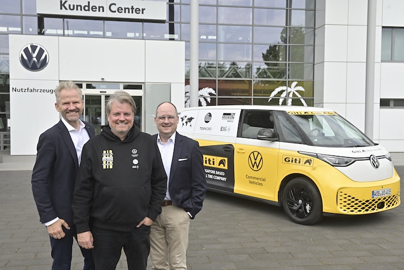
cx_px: 204
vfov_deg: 32.6
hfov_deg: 47.4
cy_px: 134
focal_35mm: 41
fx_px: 460
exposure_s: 1/500
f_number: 8
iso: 320
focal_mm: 40
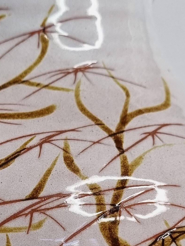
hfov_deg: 14.8
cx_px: 25
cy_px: 256
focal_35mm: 99
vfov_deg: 19.2
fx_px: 706
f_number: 1.8
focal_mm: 5.4
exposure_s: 1/147
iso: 50
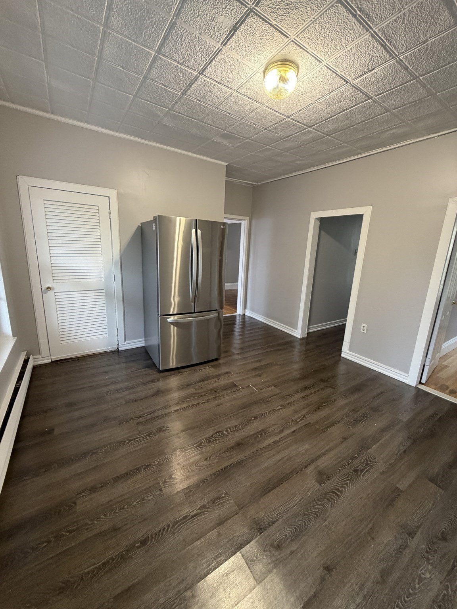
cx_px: 228
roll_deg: -3.6
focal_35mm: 14
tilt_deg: -12.9
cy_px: 304
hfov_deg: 85.7
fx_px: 246
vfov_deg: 102.1
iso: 320
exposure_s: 1/60
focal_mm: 2.22
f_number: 2.2
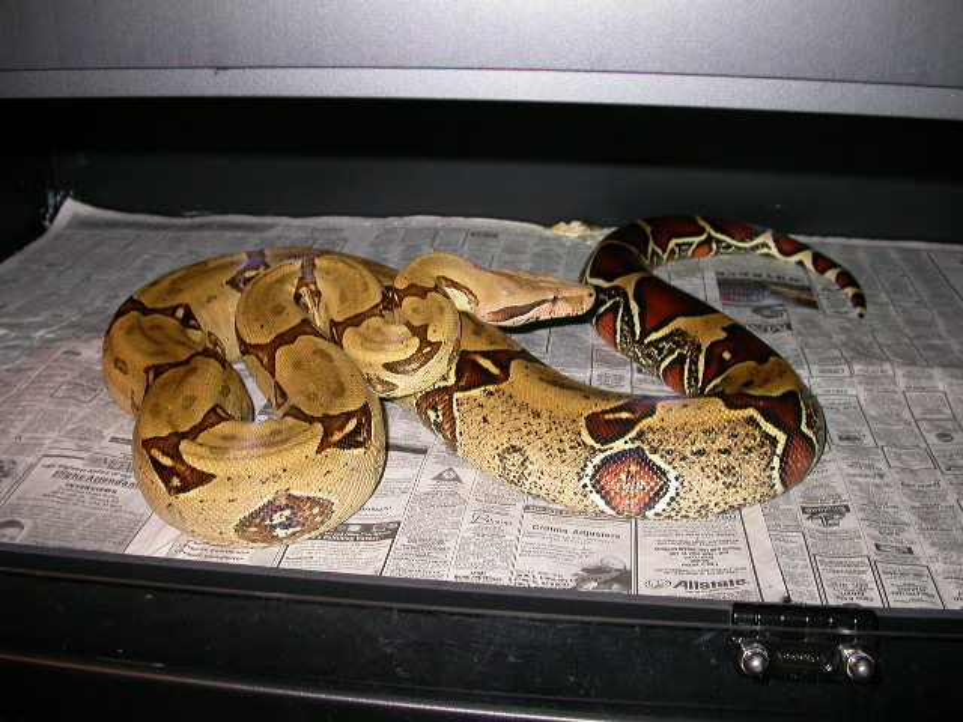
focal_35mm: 38
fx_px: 1057
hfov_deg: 49.0
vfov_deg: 37.7
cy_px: 361
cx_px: 482
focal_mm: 7.85
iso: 100
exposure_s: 1/60
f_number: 2.6
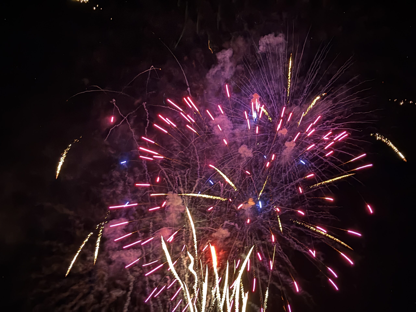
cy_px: 156
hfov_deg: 39.7
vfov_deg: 30.3
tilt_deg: +38.3
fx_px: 577
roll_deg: -0.9
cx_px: 208
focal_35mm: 48
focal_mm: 6.76
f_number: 1.78
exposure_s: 1/5
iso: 800
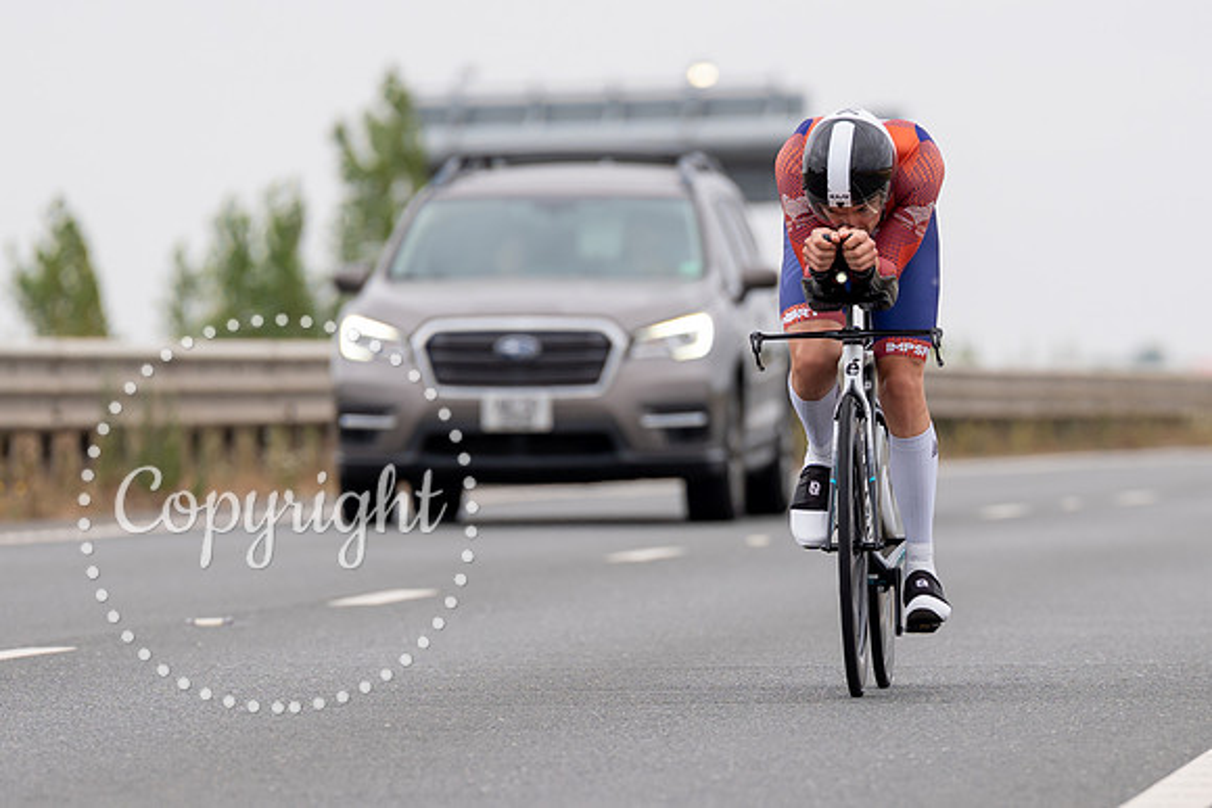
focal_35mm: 458
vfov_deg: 3.0
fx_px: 15416
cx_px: 883
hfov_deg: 4.5
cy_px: 646
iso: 100
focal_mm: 200
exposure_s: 1/800
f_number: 3.2
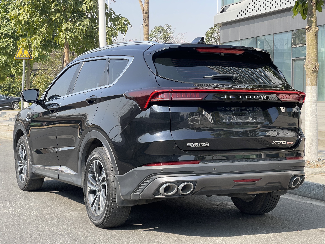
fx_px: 601
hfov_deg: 30.3
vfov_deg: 22.9
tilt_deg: -3.1
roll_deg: +0.2
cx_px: 162
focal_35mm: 64
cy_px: 122
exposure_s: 1/424
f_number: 2.2
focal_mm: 7.5
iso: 20
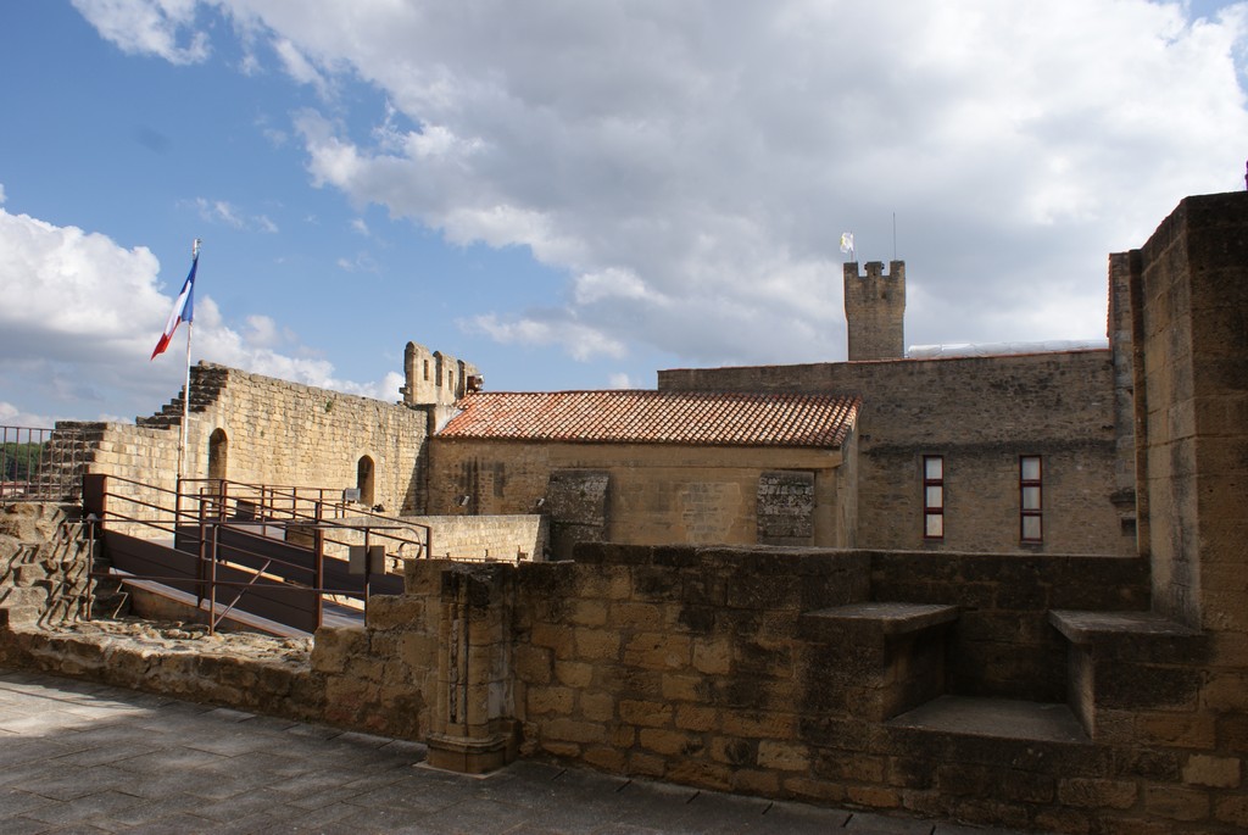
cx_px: 624
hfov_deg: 67.3
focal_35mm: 27
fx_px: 937
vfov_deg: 48.0
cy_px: 418
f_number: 10
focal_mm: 18
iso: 100
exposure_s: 1/200
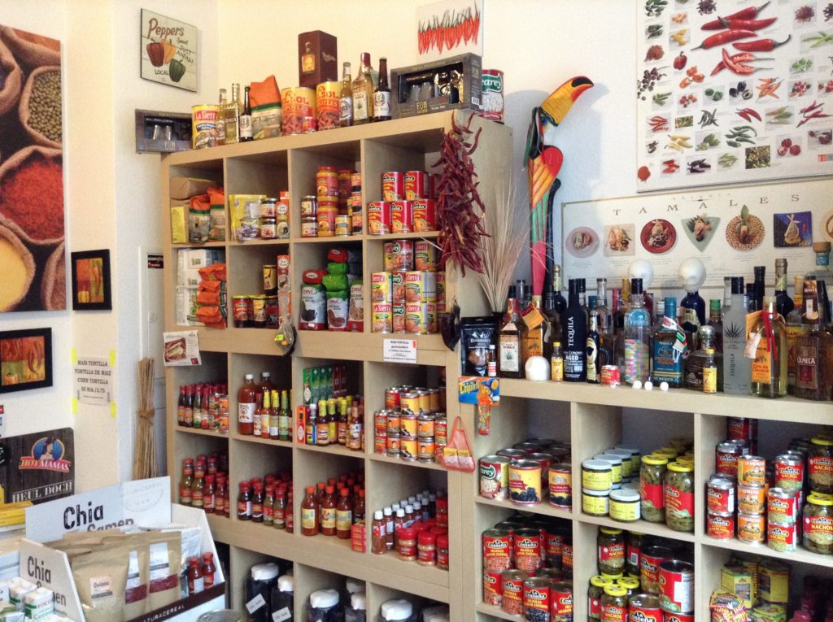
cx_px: 416
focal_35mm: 33
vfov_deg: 42.8
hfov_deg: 55.4
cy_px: 311
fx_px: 793
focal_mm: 3.3
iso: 200
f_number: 2.4
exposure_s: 1/20
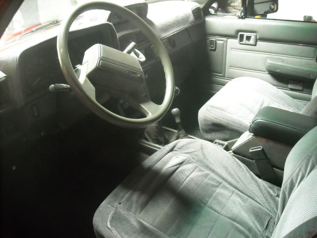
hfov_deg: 52.6
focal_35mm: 35
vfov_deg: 40.7
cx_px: 158
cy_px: 119
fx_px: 321
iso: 800
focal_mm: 5.7
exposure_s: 1/5
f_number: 2.8
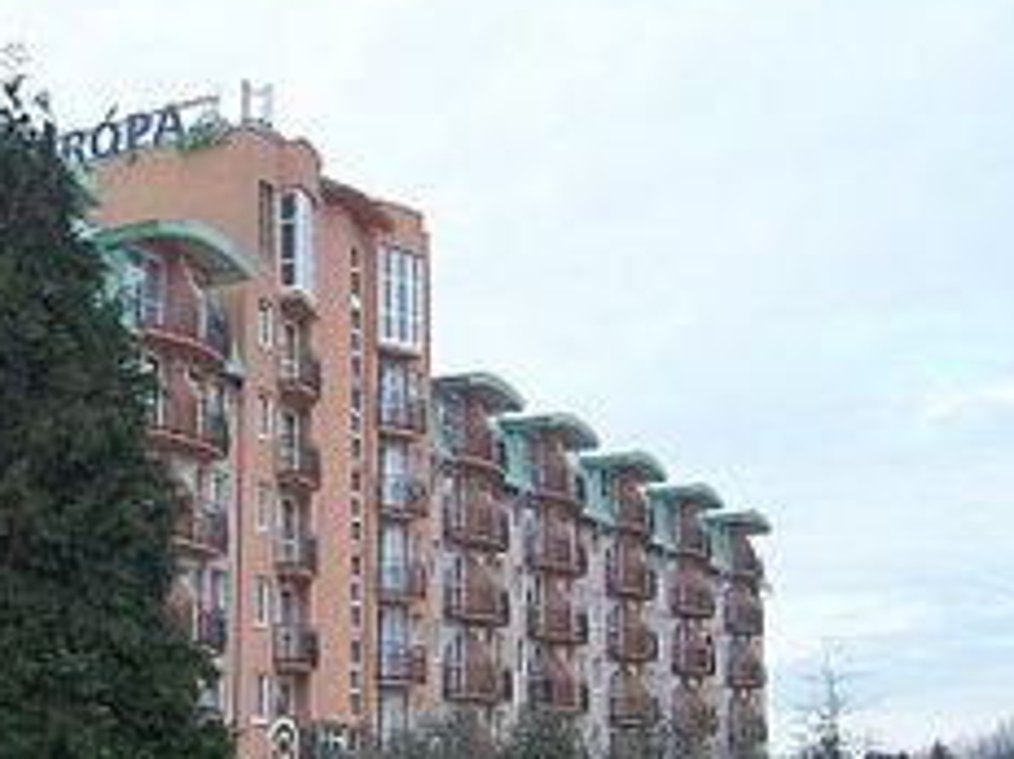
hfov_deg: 32.0
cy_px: 456
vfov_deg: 24.7
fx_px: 1727
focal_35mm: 59
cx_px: 224
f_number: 2.7
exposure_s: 1/180
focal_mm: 5.6
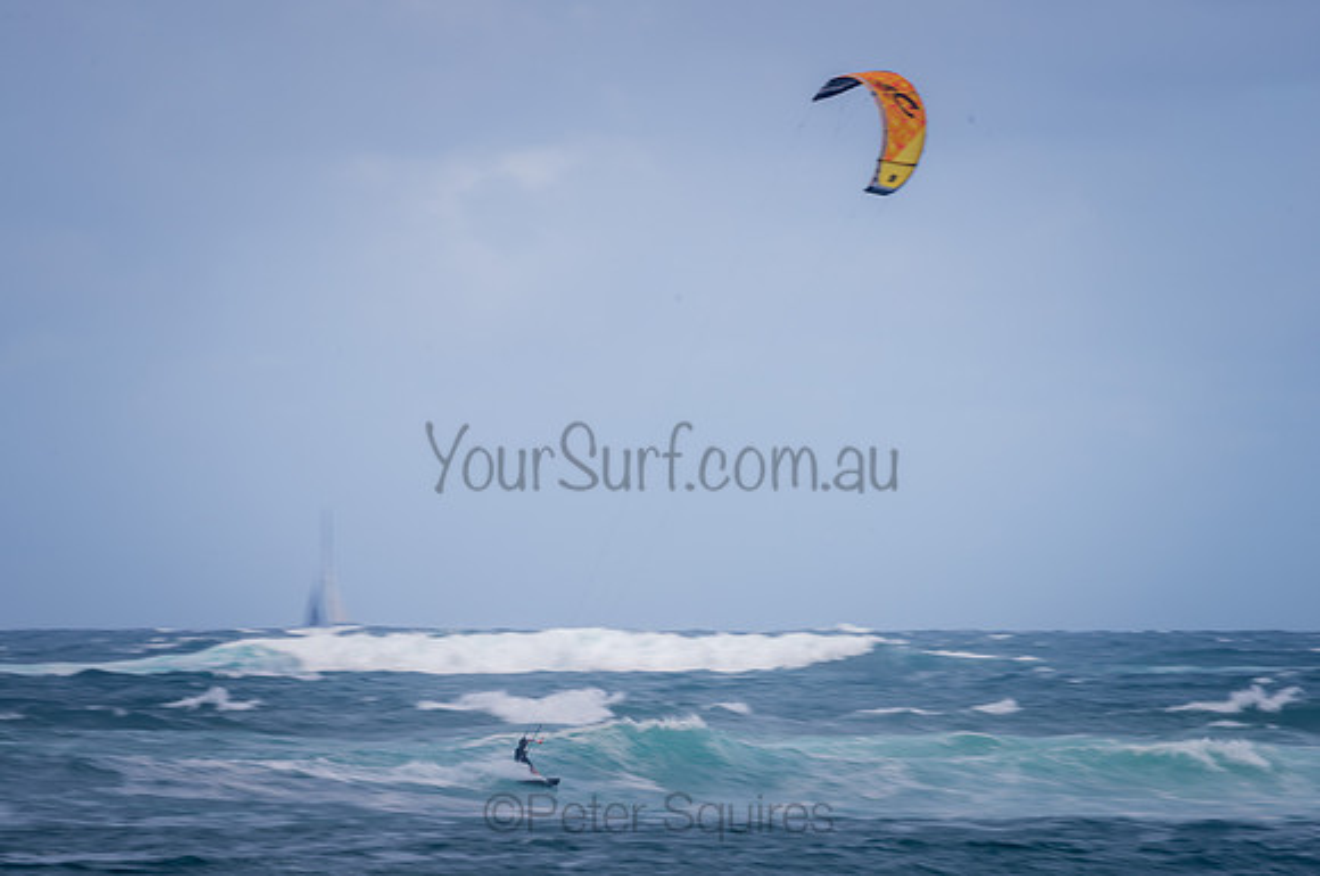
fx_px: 18885
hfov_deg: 4.0
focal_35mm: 516
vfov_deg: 2.7
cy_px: 490
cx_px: 516
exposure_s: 1/20
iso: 31
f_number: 14
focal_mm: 420
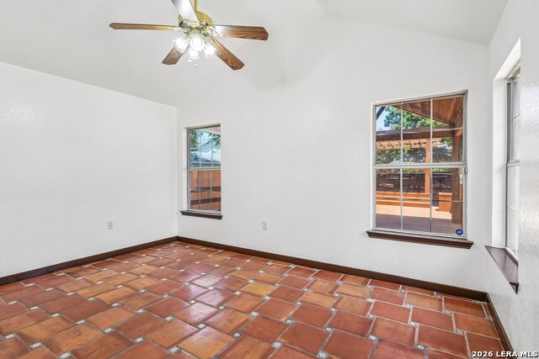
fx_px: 255
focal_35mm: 17
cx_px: 270
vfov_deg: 70.5
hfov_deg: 93.3
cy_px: 180
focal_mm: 17
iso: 560
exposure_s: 1/20
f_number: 8
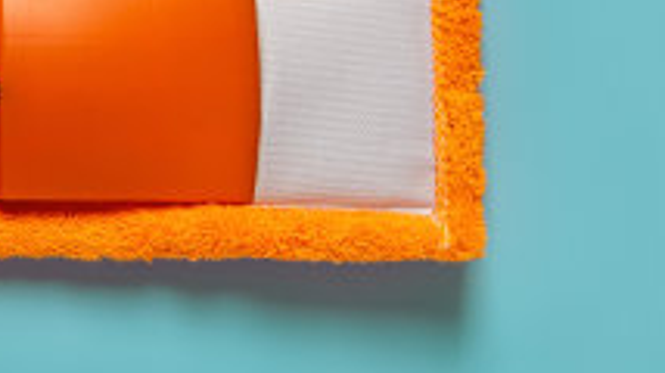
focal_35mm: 132
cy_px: -149
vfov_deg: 9.0
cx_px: -264
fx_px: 2326
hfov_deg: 15.3
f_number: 13
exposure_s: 1/160
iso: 125
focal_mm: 44
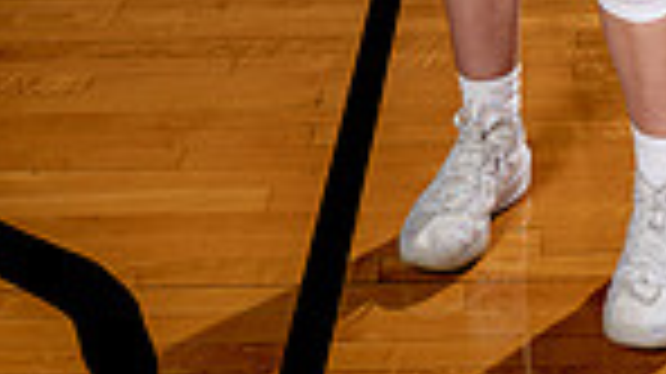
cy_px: -505
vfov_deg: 10.3
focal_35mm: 102
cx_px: 558
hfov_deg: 20.7
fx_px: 1800
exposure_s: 1/250
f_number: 8
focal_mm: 32
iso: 100
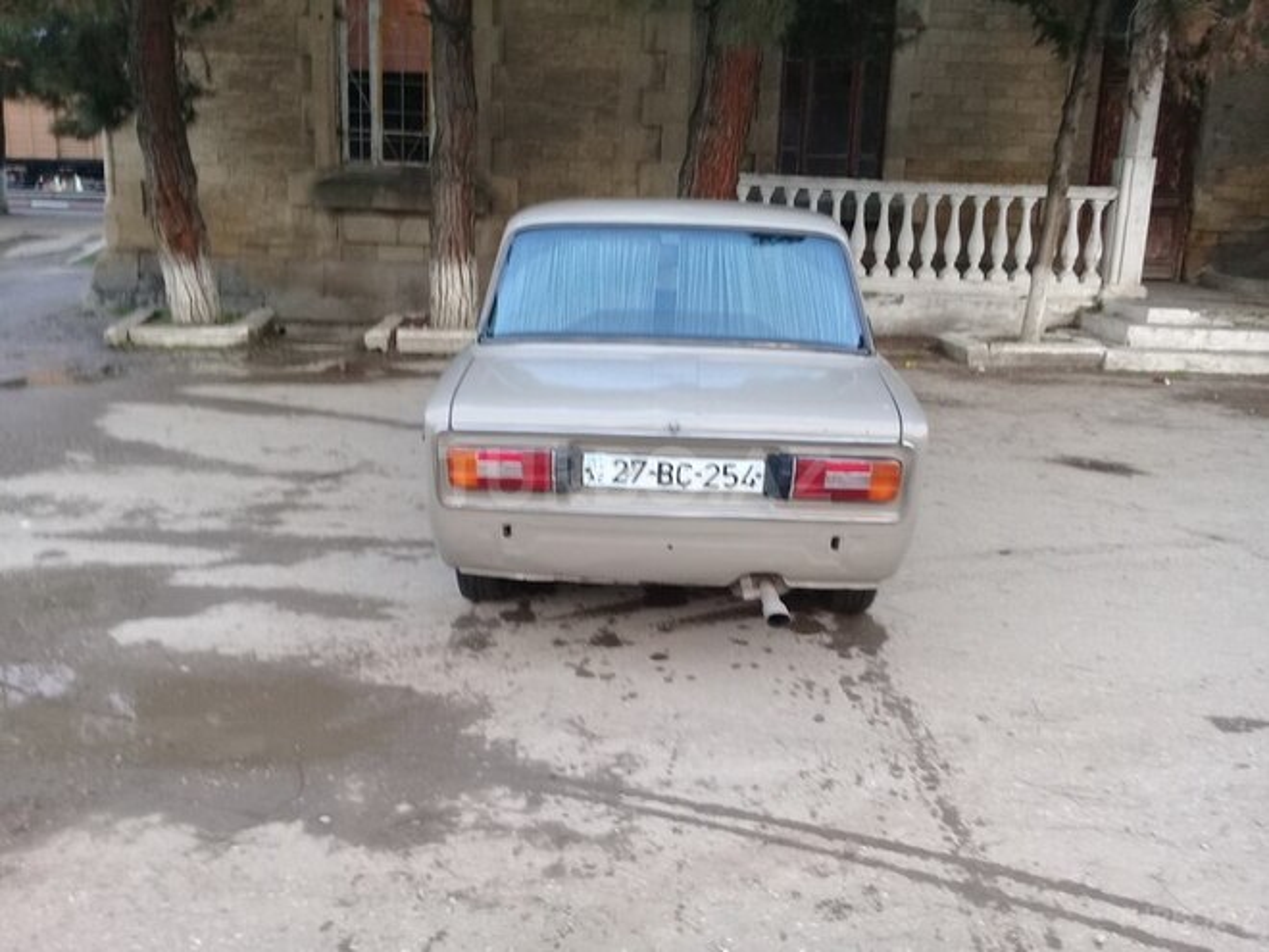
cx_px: 634
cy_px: 476
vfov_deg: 45.4
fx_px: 1136
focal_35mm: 31
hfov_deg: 58.4
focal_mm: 3.3
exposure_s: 1/33
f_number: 2.2
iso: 50
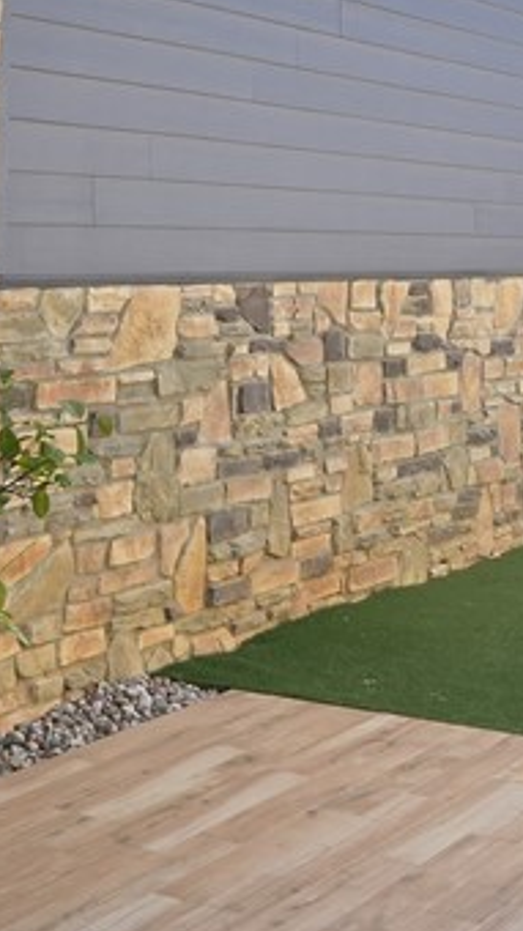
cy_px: 214
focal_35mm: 78
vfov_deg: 26.8
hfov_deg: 15.3
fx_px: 1921
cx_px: 52
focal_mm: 15.5
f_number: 9
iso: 320
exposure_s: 1/250
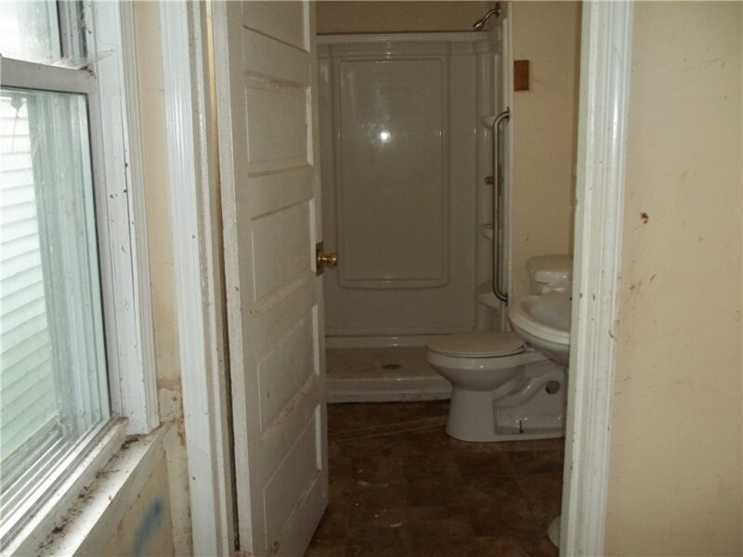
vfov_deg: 42.9
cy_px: 278
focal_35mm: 33
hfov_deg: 55.4
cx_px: 372
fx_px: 708
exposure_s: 1/30
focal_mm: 5.9
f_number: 3.3
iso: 160
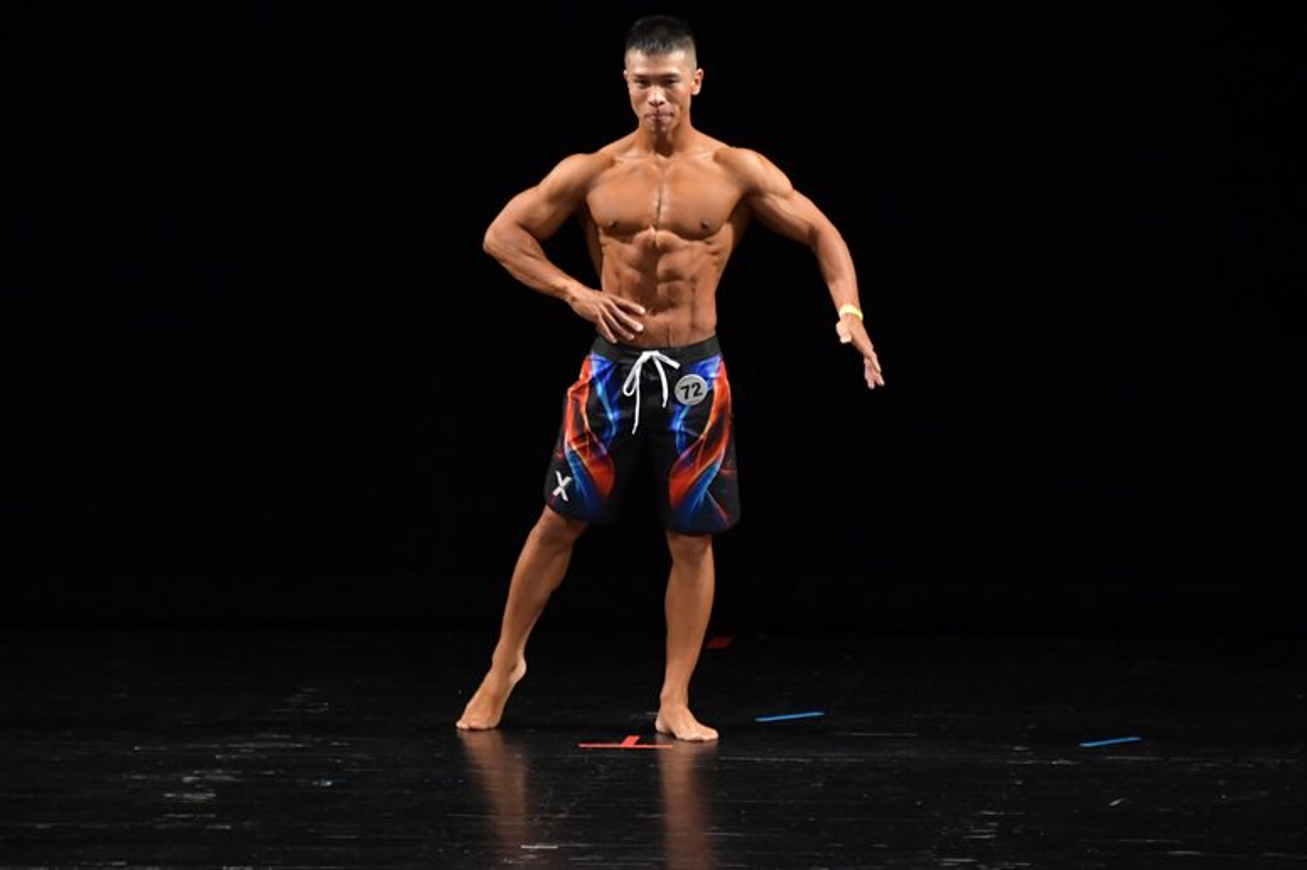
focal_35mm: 315
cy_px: 435
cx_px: 654
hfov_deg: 6.5
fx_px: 11431
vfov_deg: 4.4
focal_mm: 210
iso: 3200
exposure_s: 1/400
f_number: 5.6
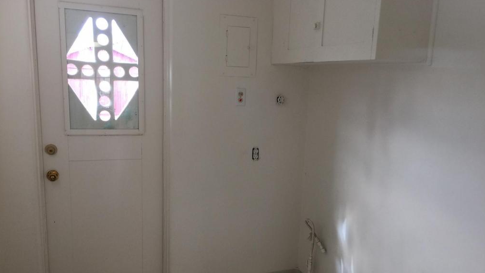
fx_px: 412
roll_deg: -2.3
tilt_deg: -10.8
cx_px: 243
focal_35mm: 32
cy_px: 166
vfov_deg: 36.5
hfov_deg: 61.0
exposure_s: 1/30
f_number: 2.2
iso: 32
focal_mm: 4.15
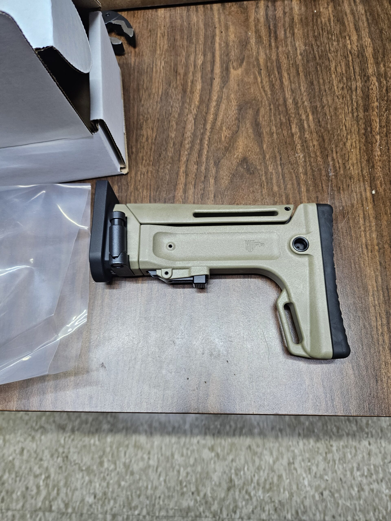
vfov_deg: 73.9
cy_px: 260
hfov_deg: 58.9
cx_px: 196
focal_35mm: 23
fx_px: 346
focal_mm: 5.4
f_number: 1.8
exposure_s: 1/120
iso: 160
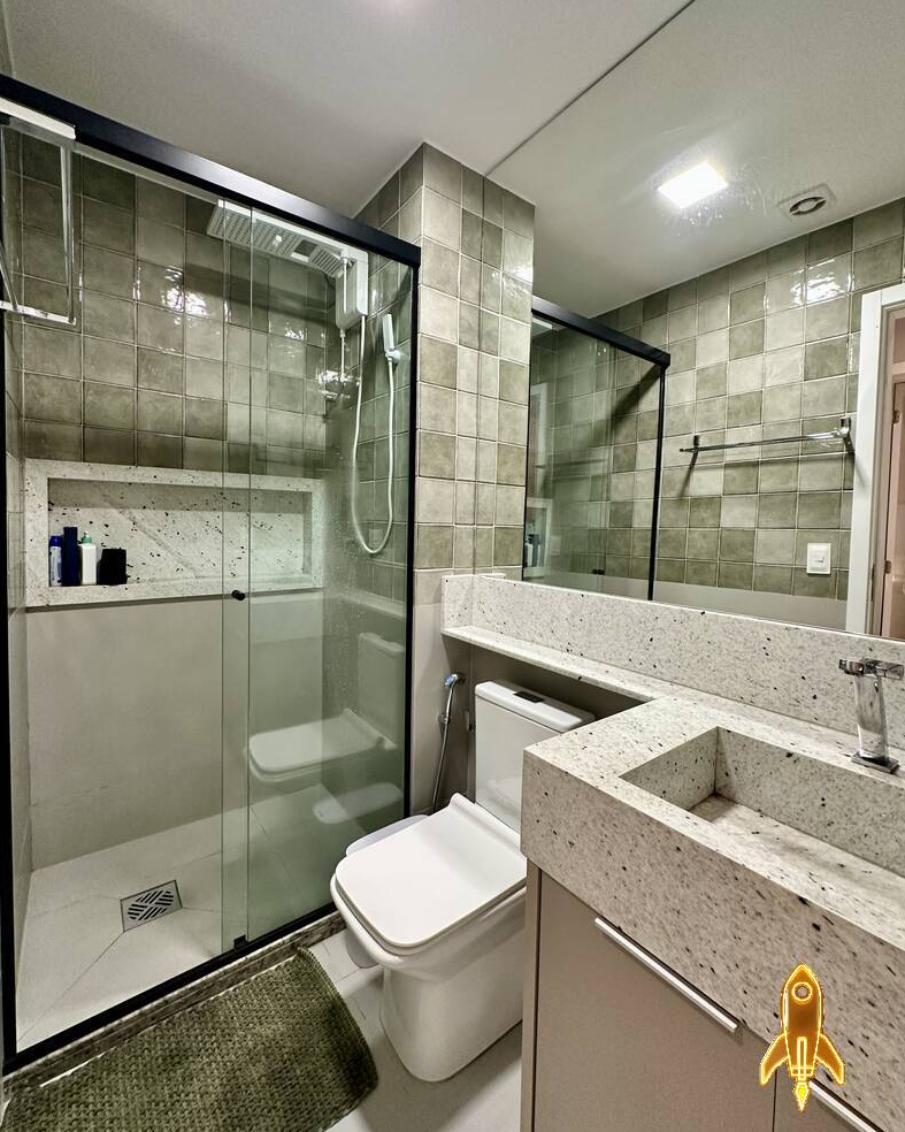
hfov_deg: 84.0
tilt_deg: -1.3
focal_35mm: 15
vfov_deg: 96.8
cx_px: 465
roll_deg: -2.1
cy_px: 544
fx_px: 502
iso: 250
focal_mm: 2.22
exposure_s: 1/60
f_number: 2.2
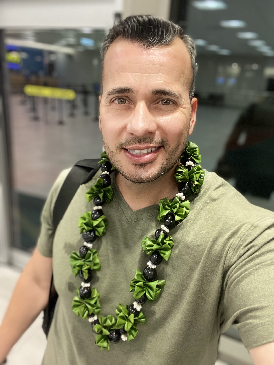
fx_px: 317
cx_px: 137
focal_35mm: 30
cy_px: 182
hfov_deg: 46.8
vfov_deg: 60.0
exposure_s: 1/60
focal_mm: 2.71
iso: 160
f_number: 2.2
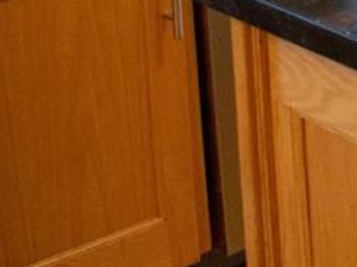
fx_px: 2237
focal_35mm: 217
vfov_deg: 6.6
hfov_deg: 8.5
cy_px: -330
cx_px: 811
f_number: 4
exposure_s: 1/60
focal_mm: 24
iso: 200
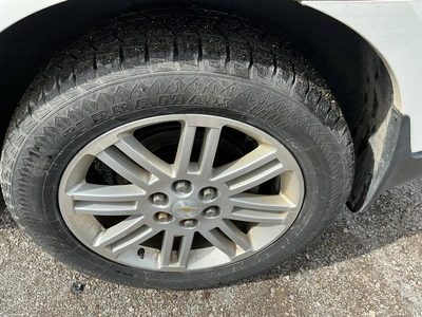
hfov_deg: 63.4
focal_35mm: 28
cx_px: 211
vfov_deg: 49.7
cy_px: 158
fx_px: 341
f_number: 1.8
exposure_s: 1/540
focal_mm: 3
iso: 25
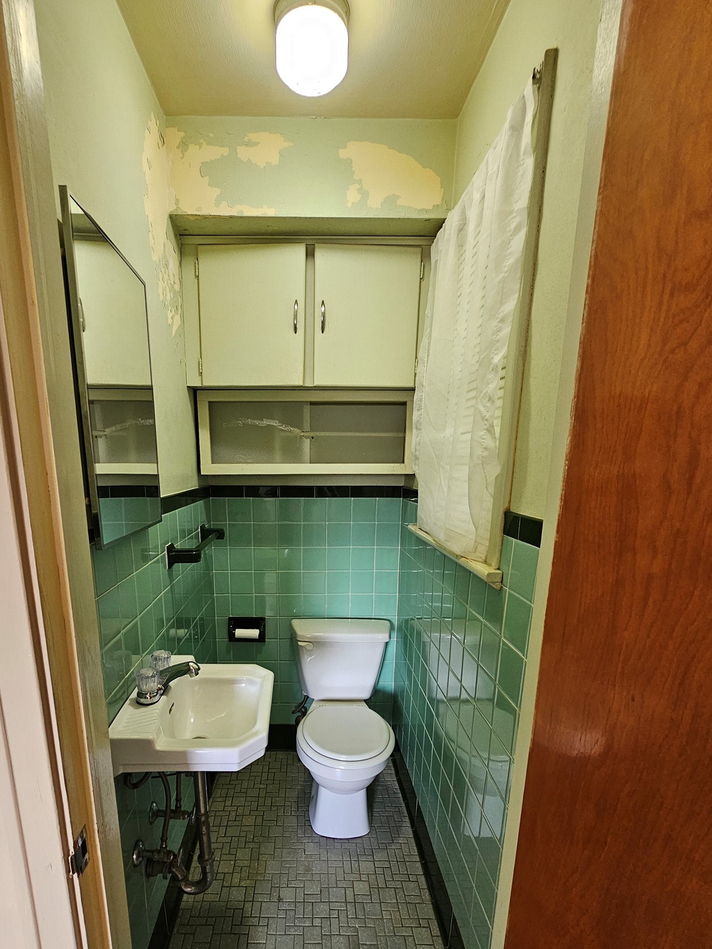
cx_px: 317
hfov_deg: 77.8
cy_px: 577
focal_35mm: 16
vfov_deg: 93.1
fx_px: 439
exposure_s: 1/60
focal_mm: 2.2
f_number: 2.2
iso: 200
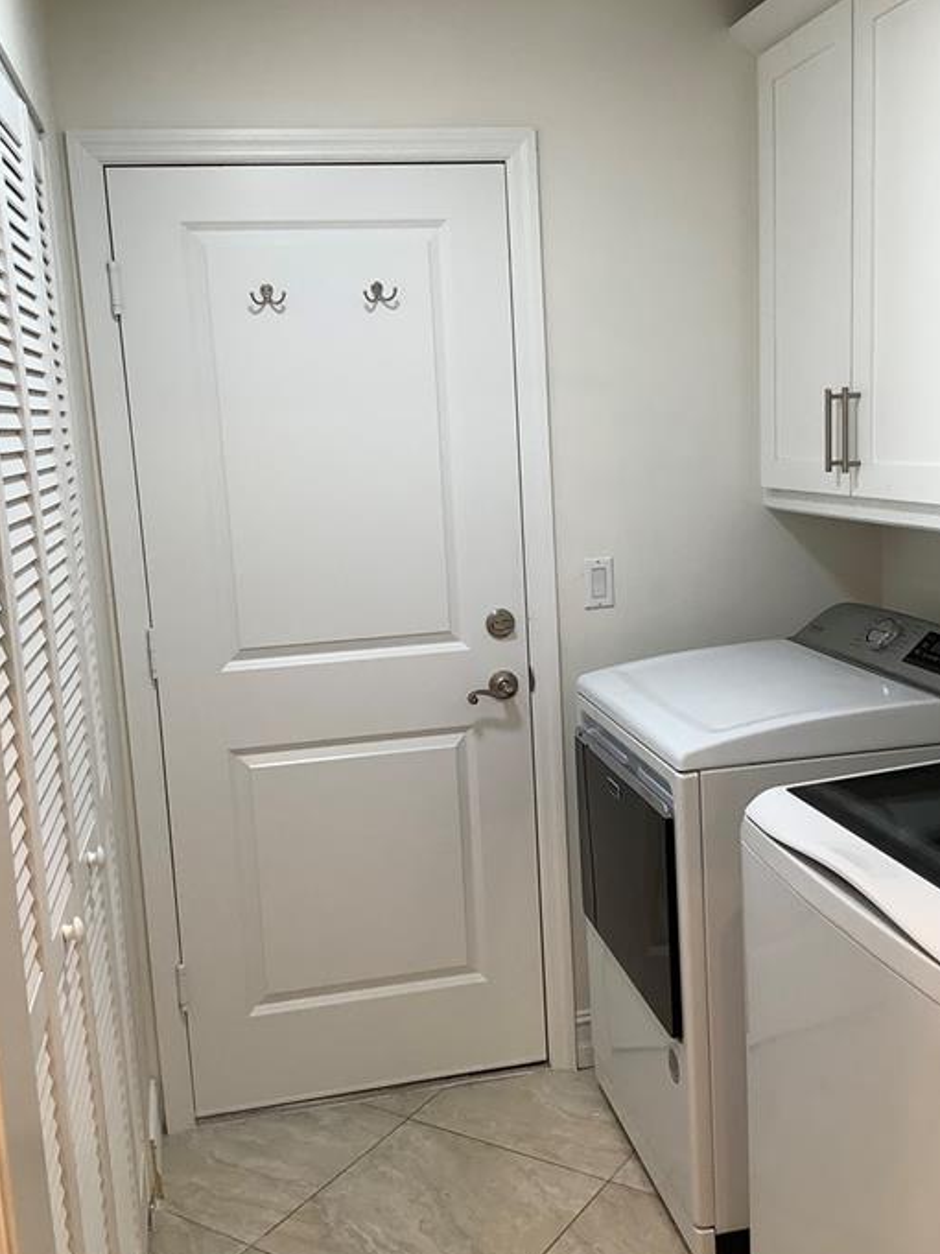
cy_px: 633
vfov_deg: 52.6
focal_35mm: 35
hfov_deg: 40.7
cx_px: 496
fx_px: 1267
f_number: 2.4
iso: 64
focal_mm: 3.3
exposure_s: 1/60
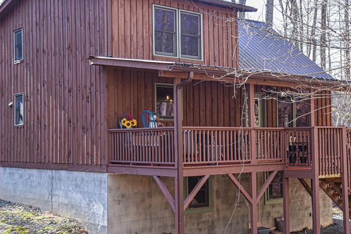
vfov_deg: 24.6
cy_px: 117
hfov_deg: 36.2
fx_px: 536
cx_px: 200
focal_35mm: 55
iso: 1250
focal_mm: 40
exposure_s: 1/125
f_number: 5.6
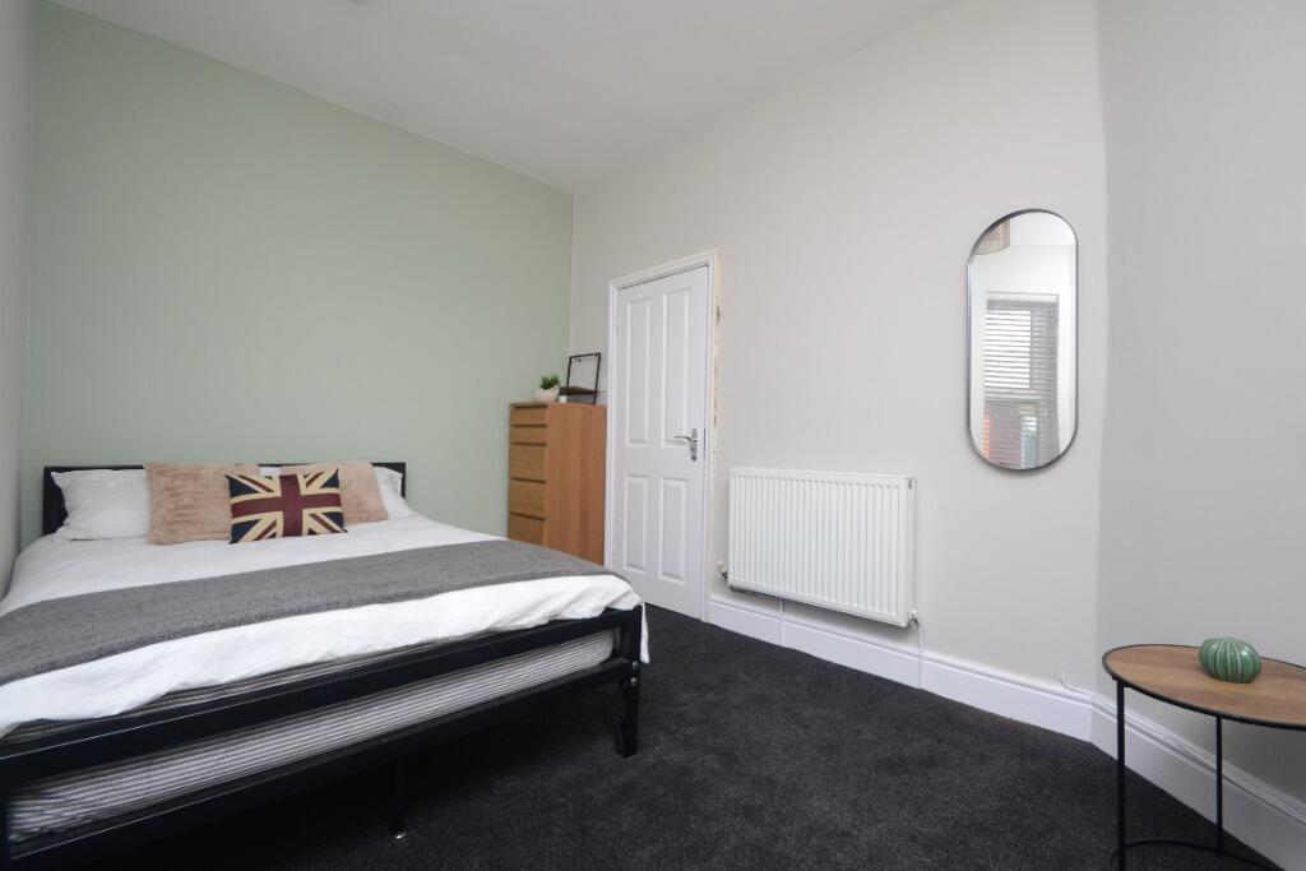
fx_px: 544
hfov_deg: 100.4
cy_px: 436
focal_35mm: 15
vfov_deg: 77.3
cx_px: 653
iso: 400
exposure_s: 1/160
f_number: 5
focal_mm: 10
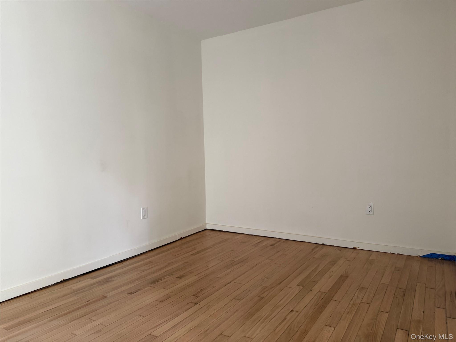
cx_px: 228
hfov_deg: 71.6
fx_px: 316
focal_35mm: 24
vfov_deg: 56.8
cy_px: 171
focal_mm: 6.76
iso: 320
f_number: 1.78
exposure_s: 1/60
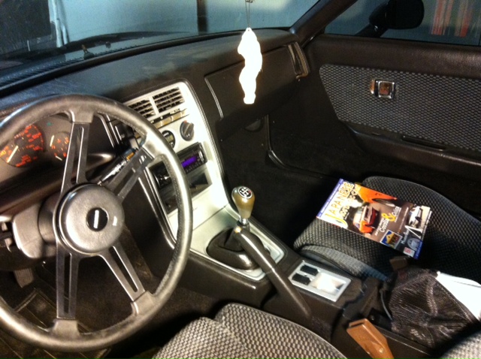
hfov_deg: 52.7
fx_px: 486
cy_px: 180
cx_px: 240
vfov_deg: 40.6
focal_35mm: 35
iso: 400
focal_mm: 3.9
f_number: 2.8
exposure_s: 1/15
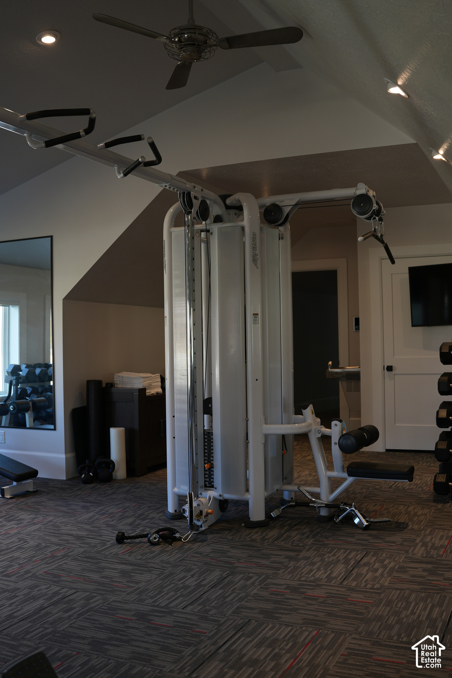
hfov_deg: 36.9
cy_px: 339
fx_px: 678
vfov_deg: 53.1
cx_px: 226
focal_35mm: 36
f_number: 2.8
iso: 100
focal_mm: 24
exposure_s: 1/50
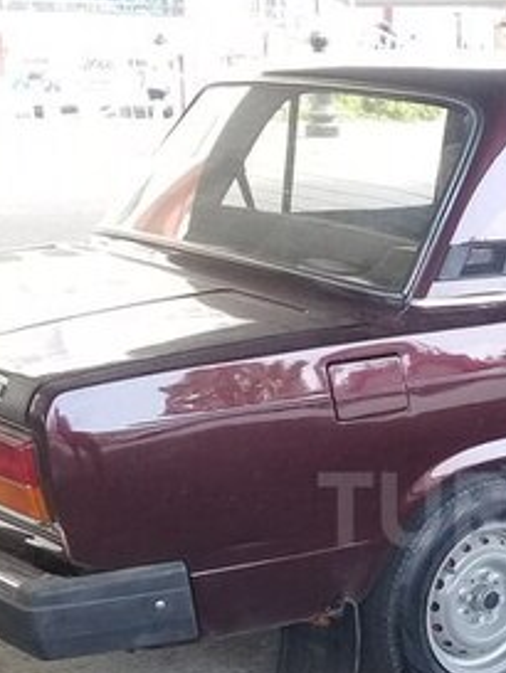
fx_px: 1461
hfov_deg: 18.8
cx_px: 570
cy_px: 509
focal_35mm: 75
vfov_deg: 25.6
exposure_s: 1/116
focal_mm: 3.3
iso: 50
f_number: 2.2
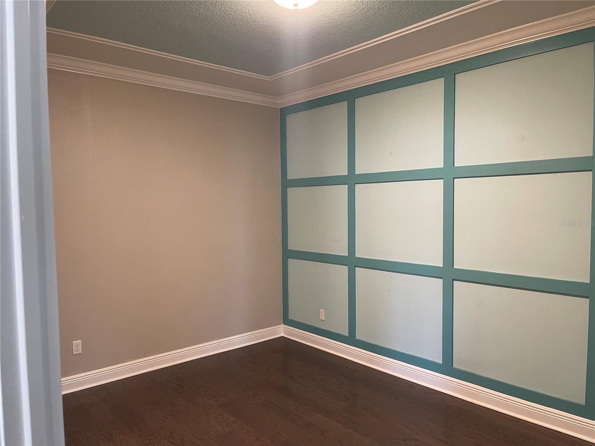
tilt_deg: -4.9
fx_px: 430
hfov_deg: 69.4
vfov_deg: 54.9
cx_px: 298
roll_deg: +0.5
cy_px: 223
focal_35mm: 25
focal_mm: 5.1
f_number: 1.6
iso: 250
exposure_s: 1/60
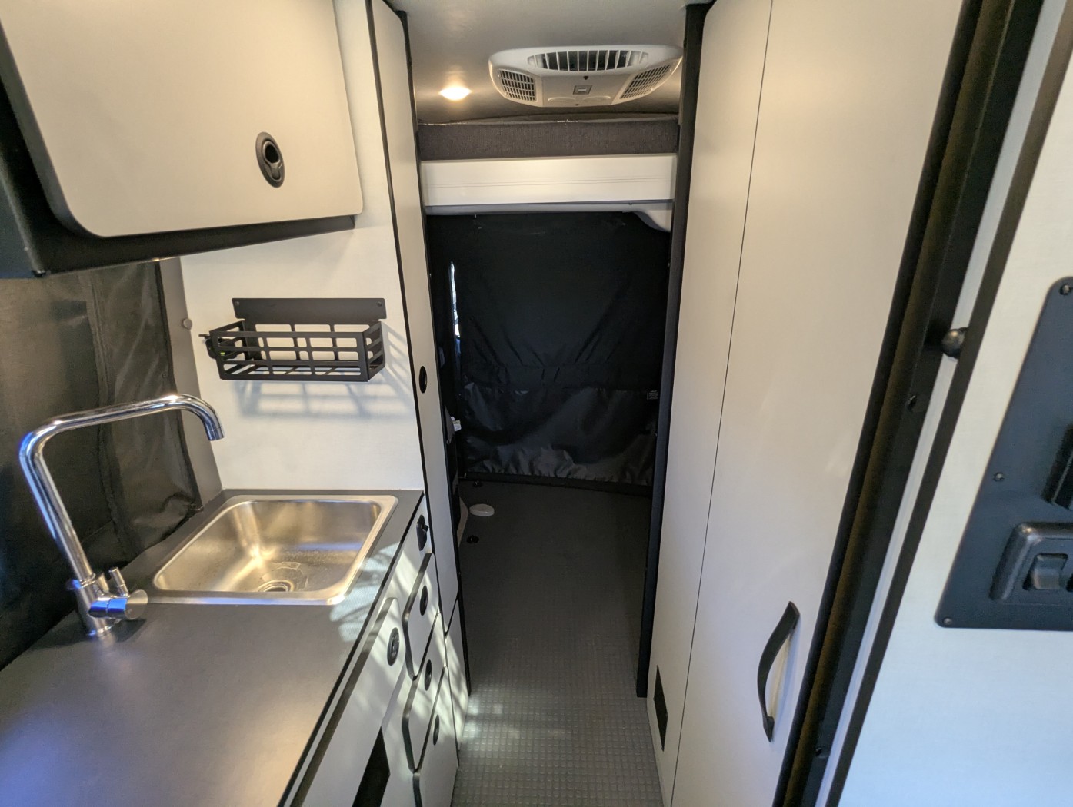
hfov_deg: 94.4
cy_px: 404
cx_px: 536
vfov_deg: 78.2
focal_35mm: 16
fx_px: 497
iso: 221
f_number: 2.2
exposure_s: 1/76.4
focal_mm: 2.35
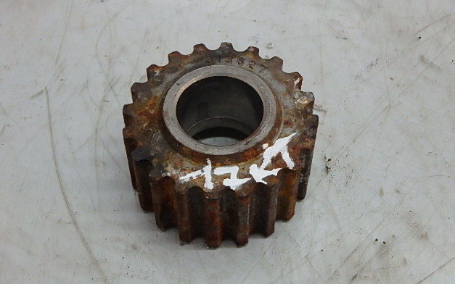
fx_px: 657
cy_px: 148
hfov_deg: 38.2
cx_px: 231
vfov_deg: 24.4
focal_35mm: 53
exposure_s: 1/50
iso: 400
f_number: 5.2
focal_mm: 8.7
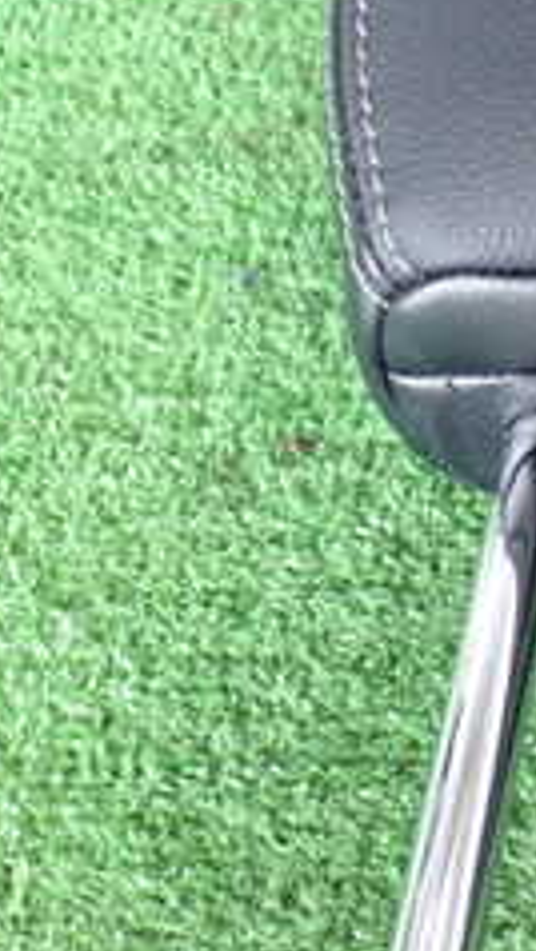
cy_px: 424
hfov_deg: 11.4
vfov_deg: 21.6
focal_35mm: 99
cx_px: 948
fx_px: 2500
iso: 500
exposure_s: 1/40
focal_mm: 6.37
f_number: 2.5
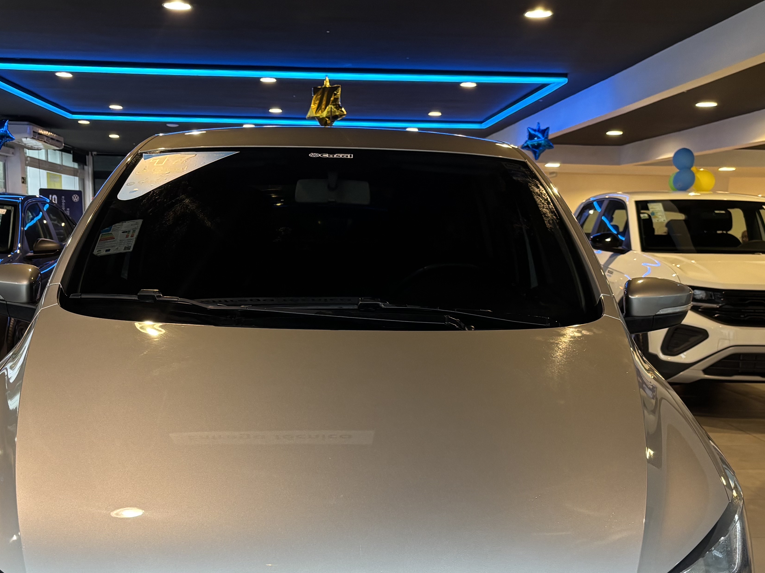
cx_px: 332
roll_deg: -1.2
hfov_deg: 42.0
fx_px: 994
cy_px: 457
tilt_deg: -14.4
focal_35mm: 45
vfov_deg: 31.4
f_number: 1.6
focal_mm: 5.96
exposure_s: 1/60
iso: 125
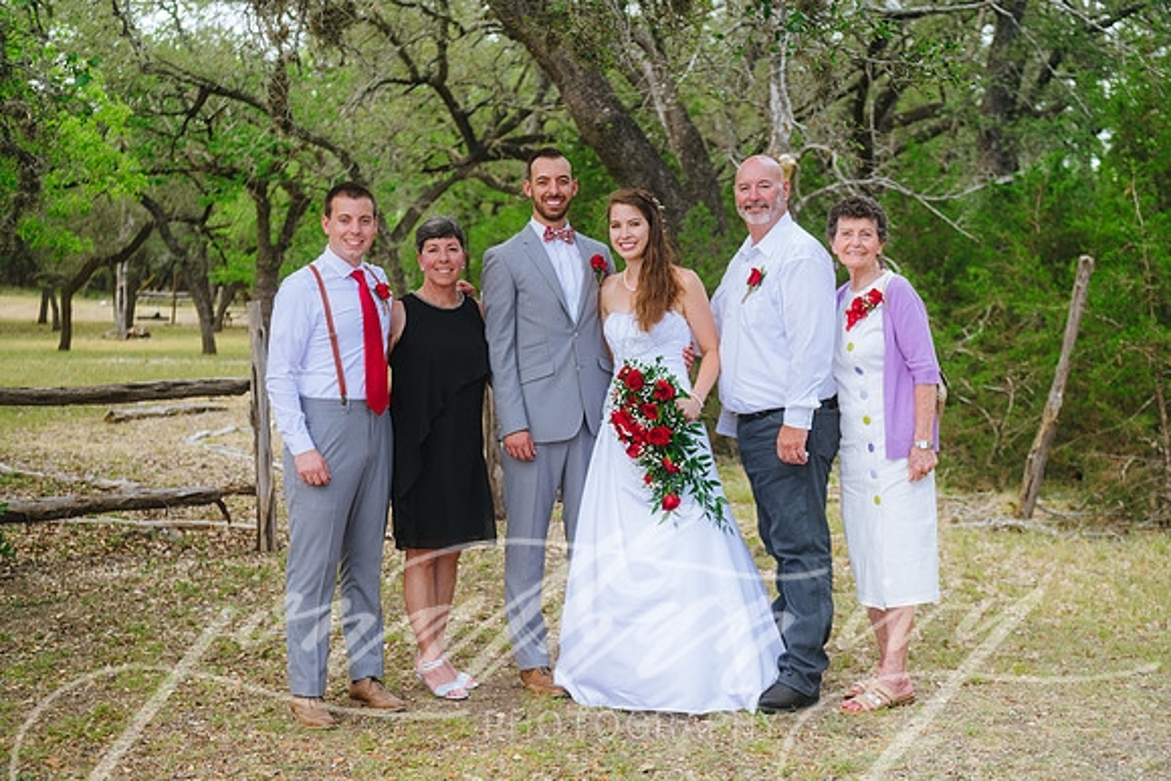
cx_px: 586
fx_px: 1887
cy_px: 390
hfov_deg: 34.5
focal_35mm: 58
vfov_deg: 23.4
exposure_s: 1/400
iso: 200
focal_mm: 58
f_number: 4
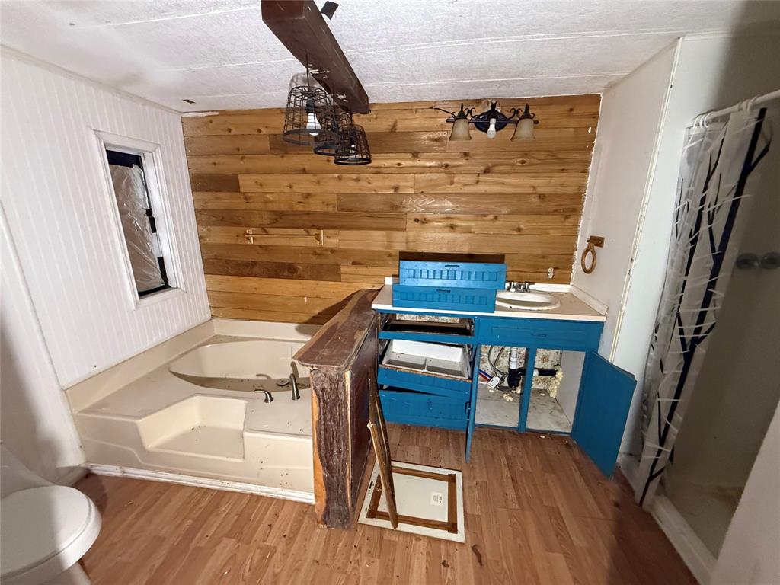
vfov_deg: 85.7
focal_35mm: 14
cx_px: 390
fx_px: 315
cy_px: 292
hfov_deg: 102.1
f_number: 2.2
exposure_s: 1/60
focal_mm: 2.22
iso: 640
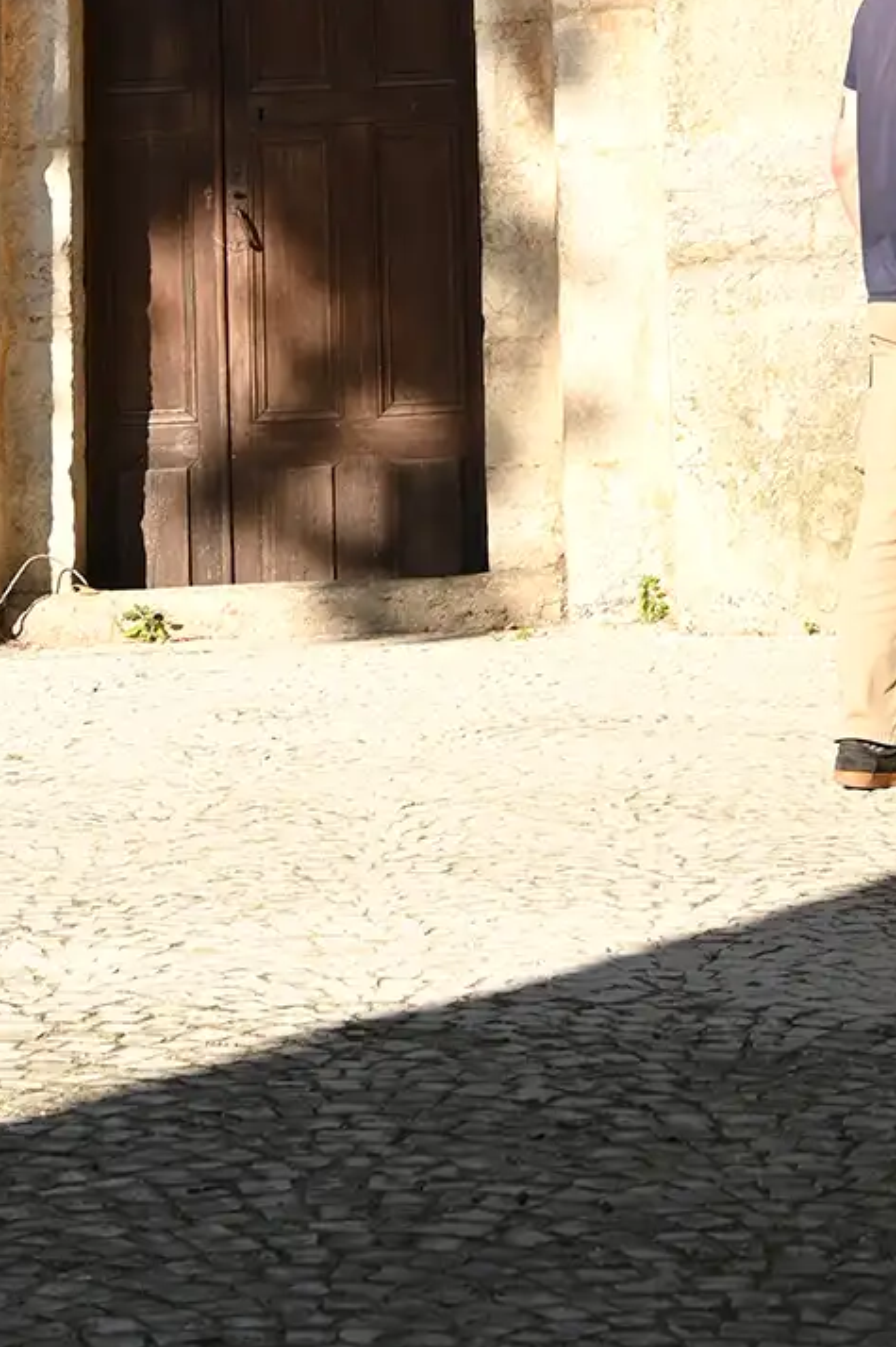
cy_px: -568
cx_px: 987
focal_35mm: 120
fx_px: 4486
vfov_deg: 15.9
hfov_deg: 11.2
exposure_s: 1/250
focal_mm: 38
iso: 200
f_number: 7.1
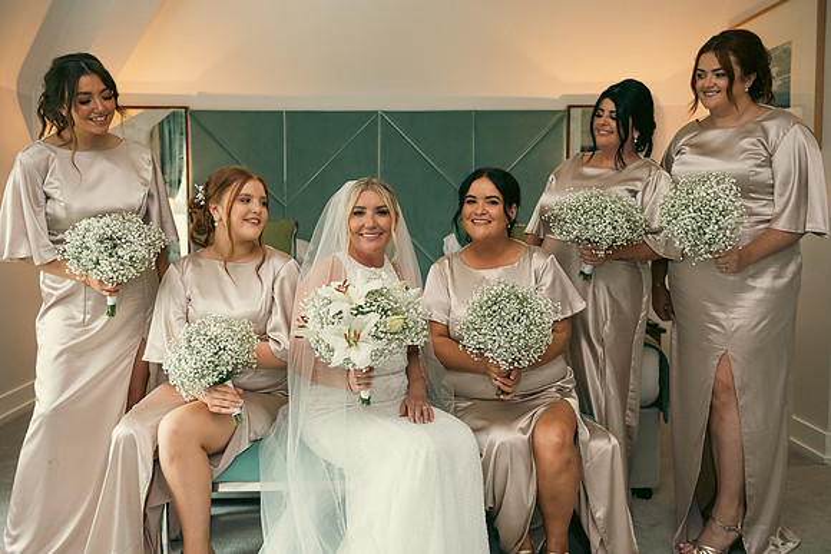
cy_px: 277
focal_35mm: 34
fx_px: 774
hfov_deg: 56.5
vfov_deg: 39.4
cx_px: 416
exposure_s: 1/160
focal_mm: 32
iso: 800
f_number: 3.5
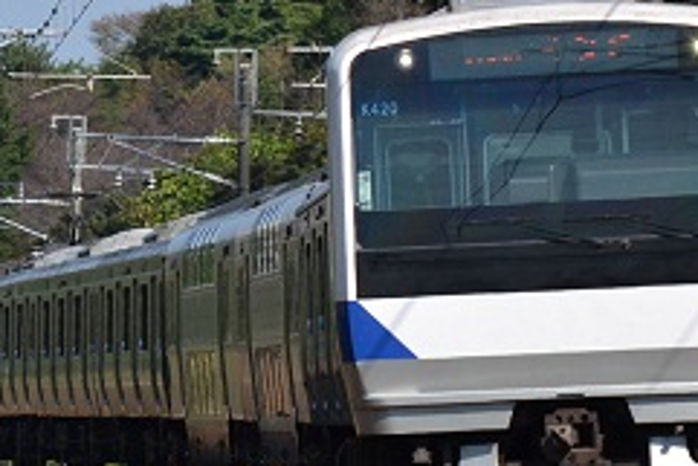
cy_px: 220
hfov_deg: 3.2
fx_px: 12319
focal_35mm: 635
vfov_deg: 2.2
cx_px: 261
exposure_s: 1/3200
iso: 800
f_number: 7.1
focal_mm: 170
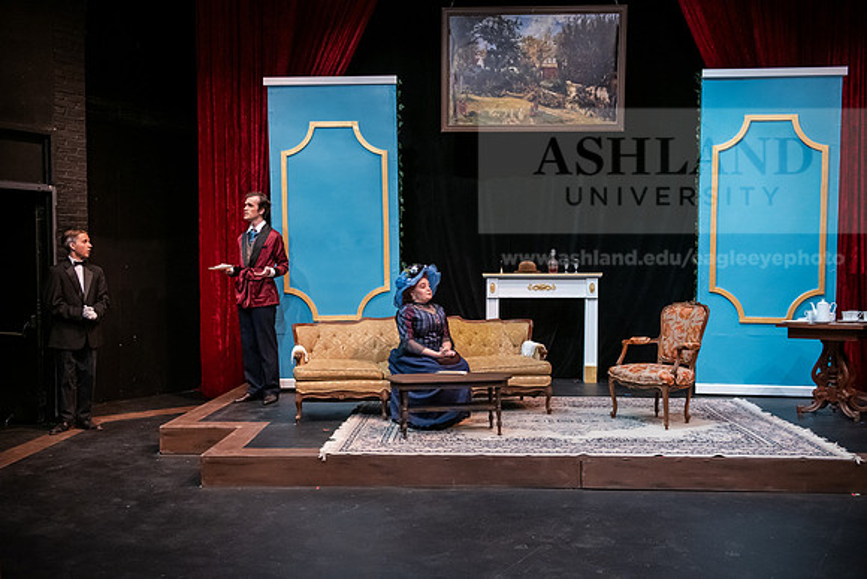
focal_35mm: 36
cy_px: 290
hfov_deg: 53.1
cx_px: 434
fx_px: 867
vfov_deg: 36.9
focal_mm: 36
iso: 3200
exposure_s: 1/200
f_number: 3.2
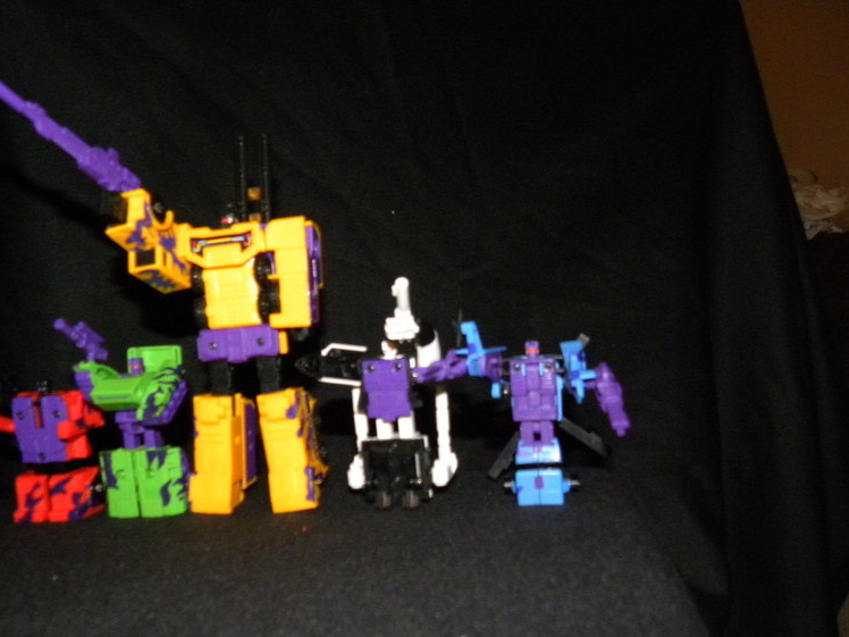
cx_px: 402
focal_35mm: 31
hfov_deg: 58.3
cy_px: 340
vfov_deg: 45.4
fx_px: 760
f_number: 2.8
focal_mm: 5.2
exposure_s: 1/30
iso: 400
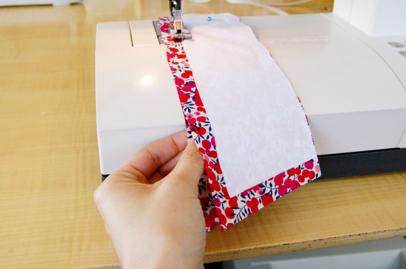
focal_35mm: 45
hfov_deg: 43.7
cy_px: 134
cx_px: 203
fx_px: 507
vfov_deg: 29.8
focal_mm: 30
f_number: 7.1
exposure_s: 1/200
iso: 1600
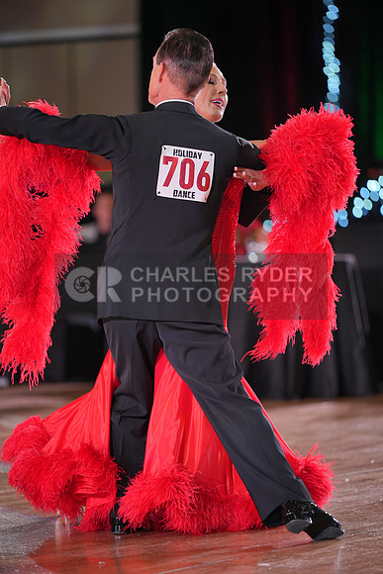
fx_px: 2902
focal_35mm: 182
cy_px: 287
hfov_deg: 7.5
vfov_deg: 11.3
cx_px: 192
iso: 1000
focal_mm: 182
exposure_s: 1/400
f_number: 2.8
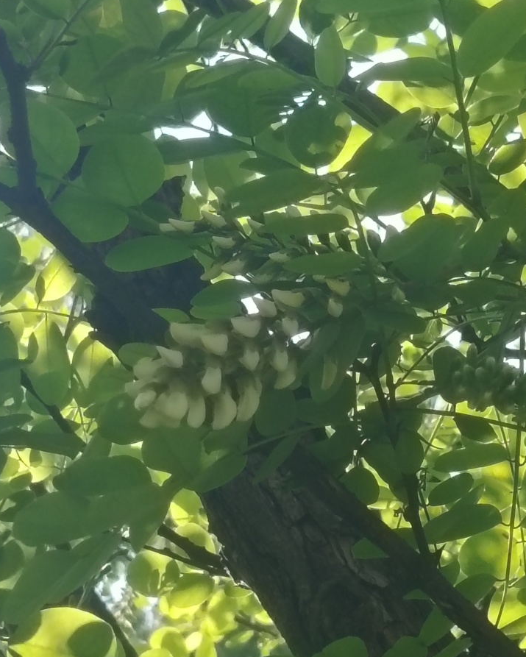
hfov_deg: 7.3
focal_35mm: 211
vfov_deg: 9.2
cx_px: 272
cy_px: 290
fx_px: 4104
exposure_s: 1/369
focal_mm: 5.25
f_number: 1.75
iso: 100
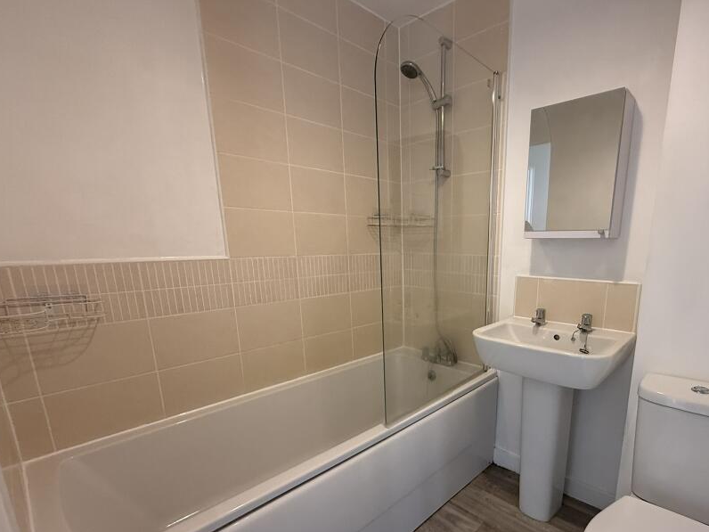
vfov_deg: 70.6
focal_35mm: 18
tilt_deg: -12.2
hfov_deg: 86.5
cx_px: 429
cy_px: 327
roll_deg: -0.4
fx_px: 369
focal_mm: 2.22
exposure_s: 1/99
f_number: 2.2
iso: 250
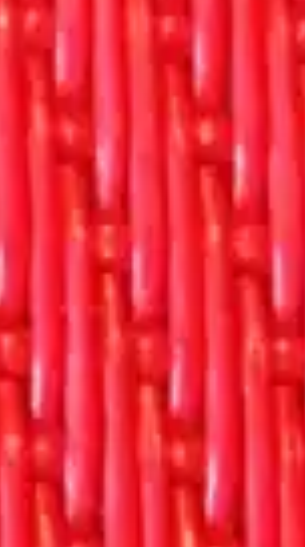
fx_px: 4046
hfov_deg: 3.8
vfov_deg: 7.4
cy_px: -543
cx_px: -1389
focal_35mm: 280
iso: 160
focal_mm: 4.28
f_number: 2.4
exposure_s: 1/17
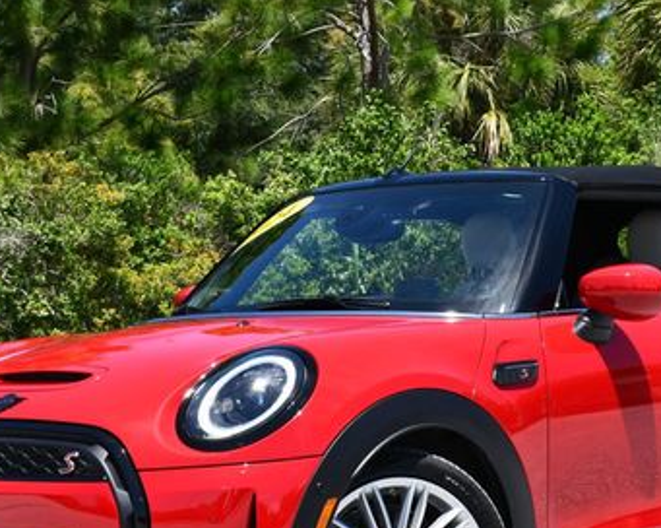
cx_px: 407
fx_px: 2208
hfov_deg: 17.0
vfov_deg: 13.6
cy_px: 349
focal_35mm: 113
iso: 160
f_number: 8
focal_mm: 32
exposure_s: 1/250
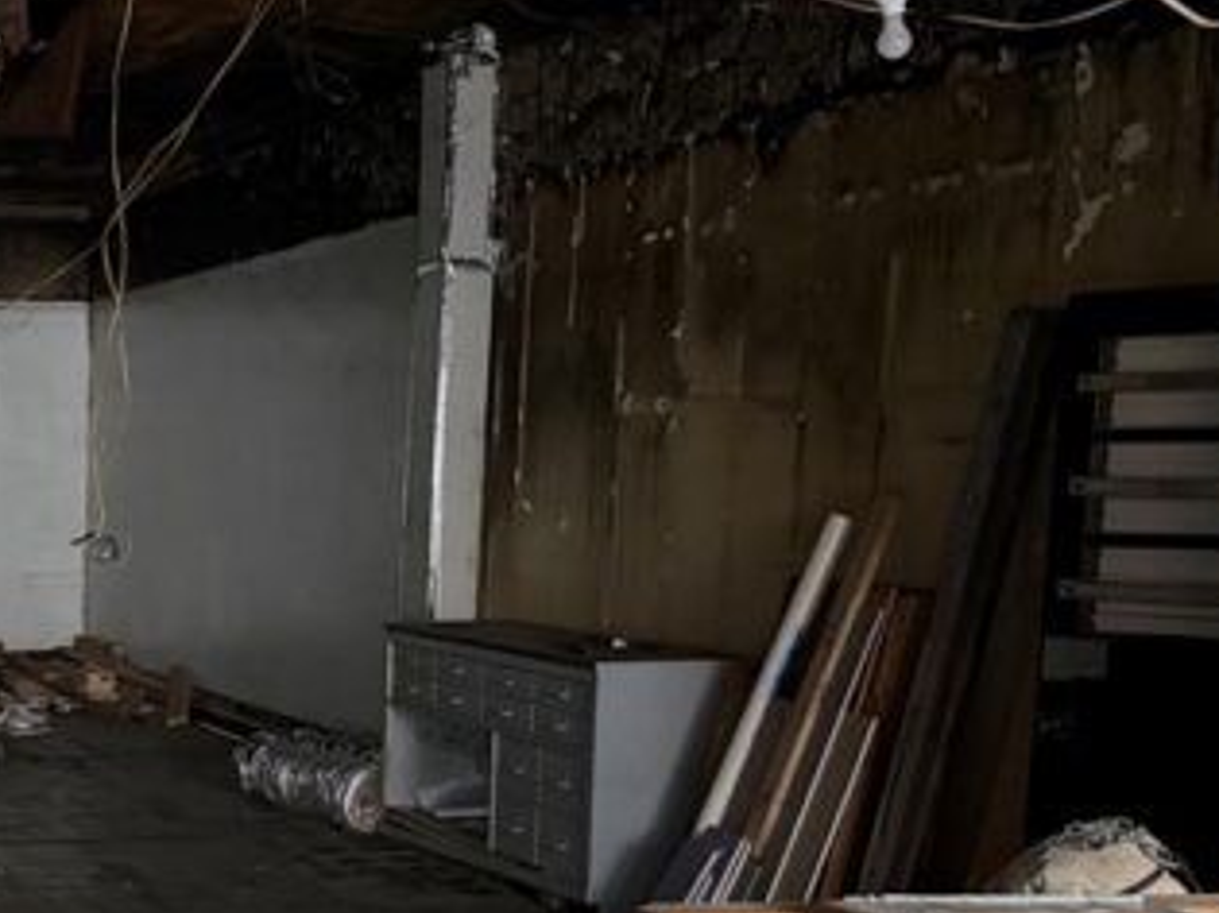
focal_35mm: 61
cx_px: -147
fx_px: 2147
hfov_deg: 28.5
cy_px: 758
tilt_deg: -9.2
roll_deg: +0.4
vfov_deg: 23.6
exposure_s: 1/29
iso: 1600
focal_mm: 6.76
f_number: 1.78
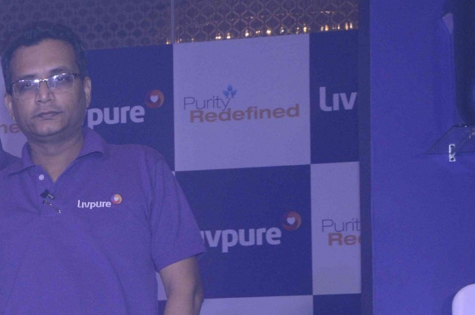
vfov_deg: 11.7
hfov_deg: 17.0
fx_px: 1476
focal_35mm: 112
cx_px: -171
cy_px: 452
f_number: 8
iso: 800
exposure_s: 1/200
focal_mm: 26
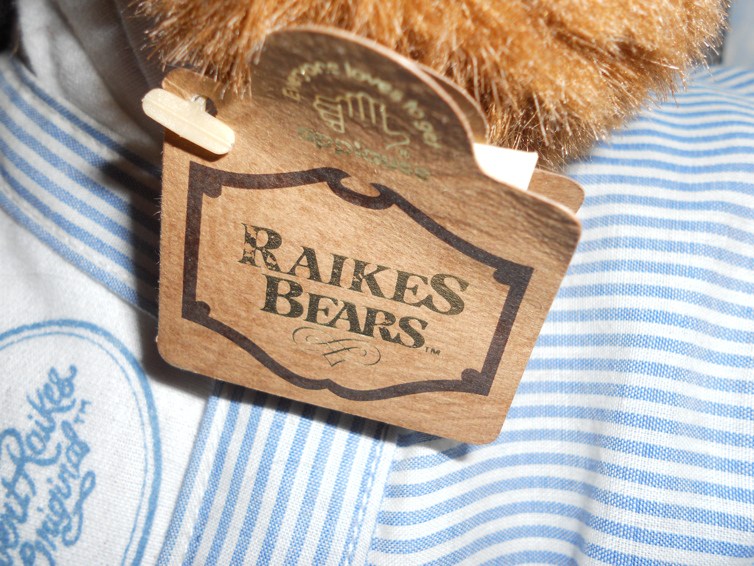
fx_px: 697
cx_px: 377
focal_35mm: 32
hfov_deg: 56.8
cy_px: 283
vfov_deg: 44.2
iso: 80
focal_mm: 5.8
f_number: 8.8
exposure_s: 1/25
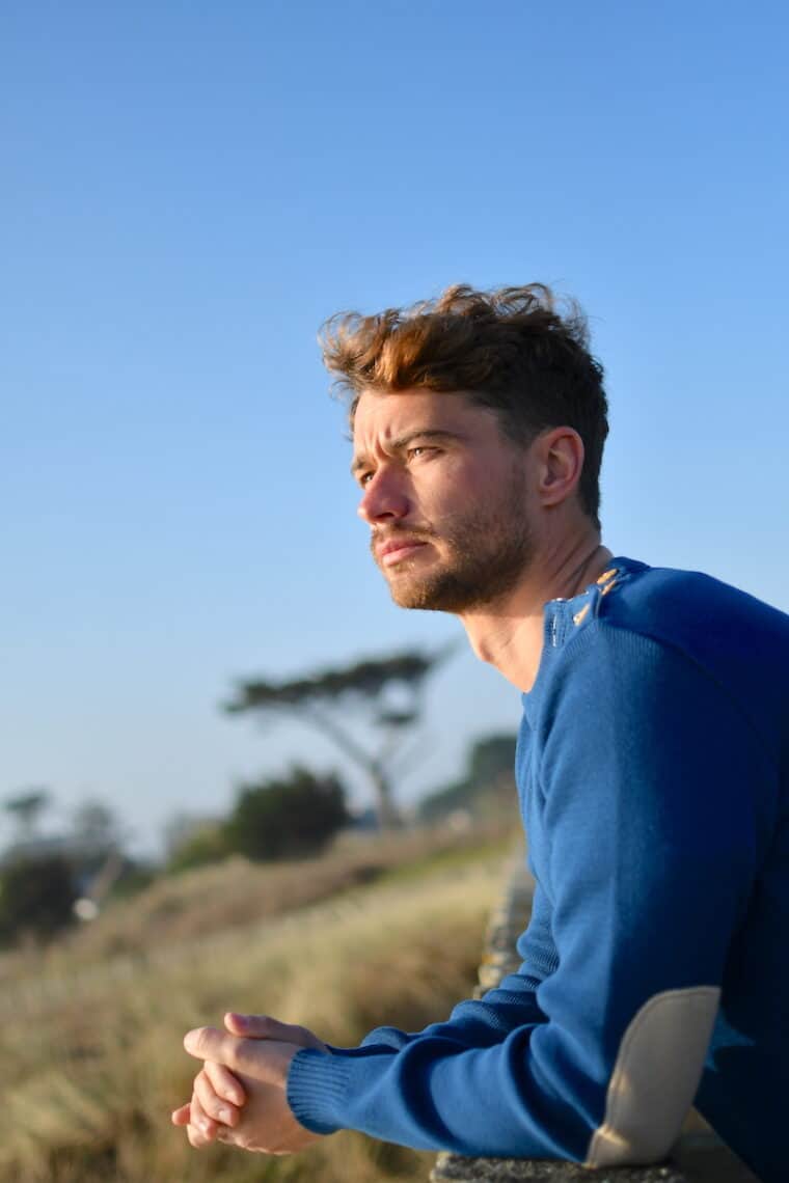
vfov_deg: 38.2
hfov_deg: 26.0
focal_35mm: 52
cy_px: 592
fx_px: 1709
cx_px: 394
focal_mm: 35
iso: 160
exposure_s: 1/8000
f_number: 1.8
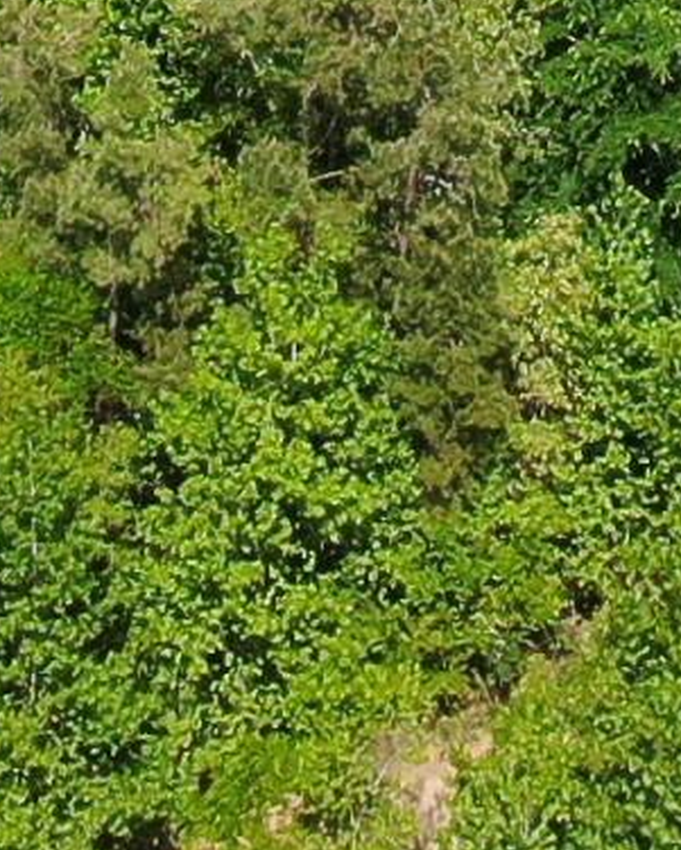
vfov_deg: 8.9
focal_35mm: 187
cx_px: 391
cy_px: -1503
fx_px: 4709
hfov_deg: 8.3
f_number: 2.8
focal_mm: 4.39
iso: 100
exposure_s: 1/1000
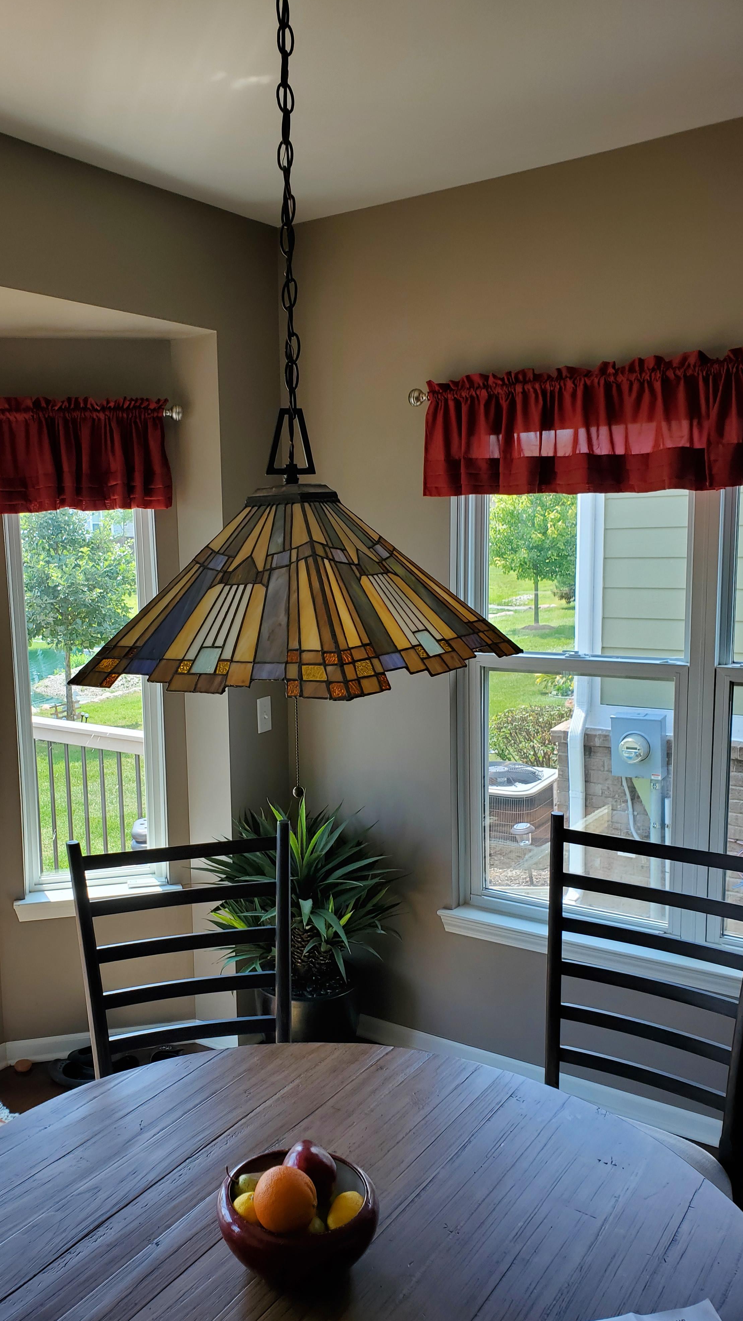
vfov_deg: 66.1
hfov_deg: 39.7
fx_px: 1016
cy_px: 673
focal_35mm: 29
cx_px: 244
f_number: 2.4
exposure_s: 1/147
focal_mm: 4.3
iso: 50
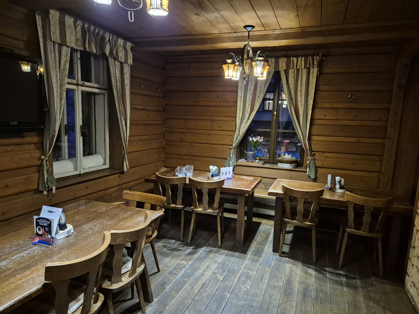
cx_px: 210
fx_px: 278
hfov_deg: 73.9
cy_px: 157
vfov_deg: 58.9
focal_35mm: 23
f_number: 1.8
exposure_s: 1/25
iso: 1600
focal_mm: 5.4
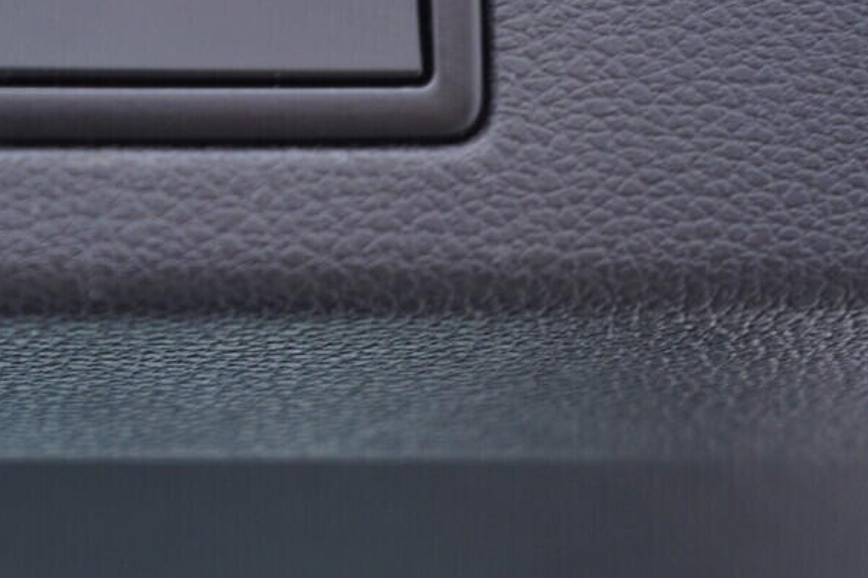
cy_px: -75
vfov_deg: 15.4
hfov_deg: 23.1
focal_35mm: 86
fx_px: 2073
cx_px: 95
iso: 200
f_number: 2.8
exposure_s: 1/40
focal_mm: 24
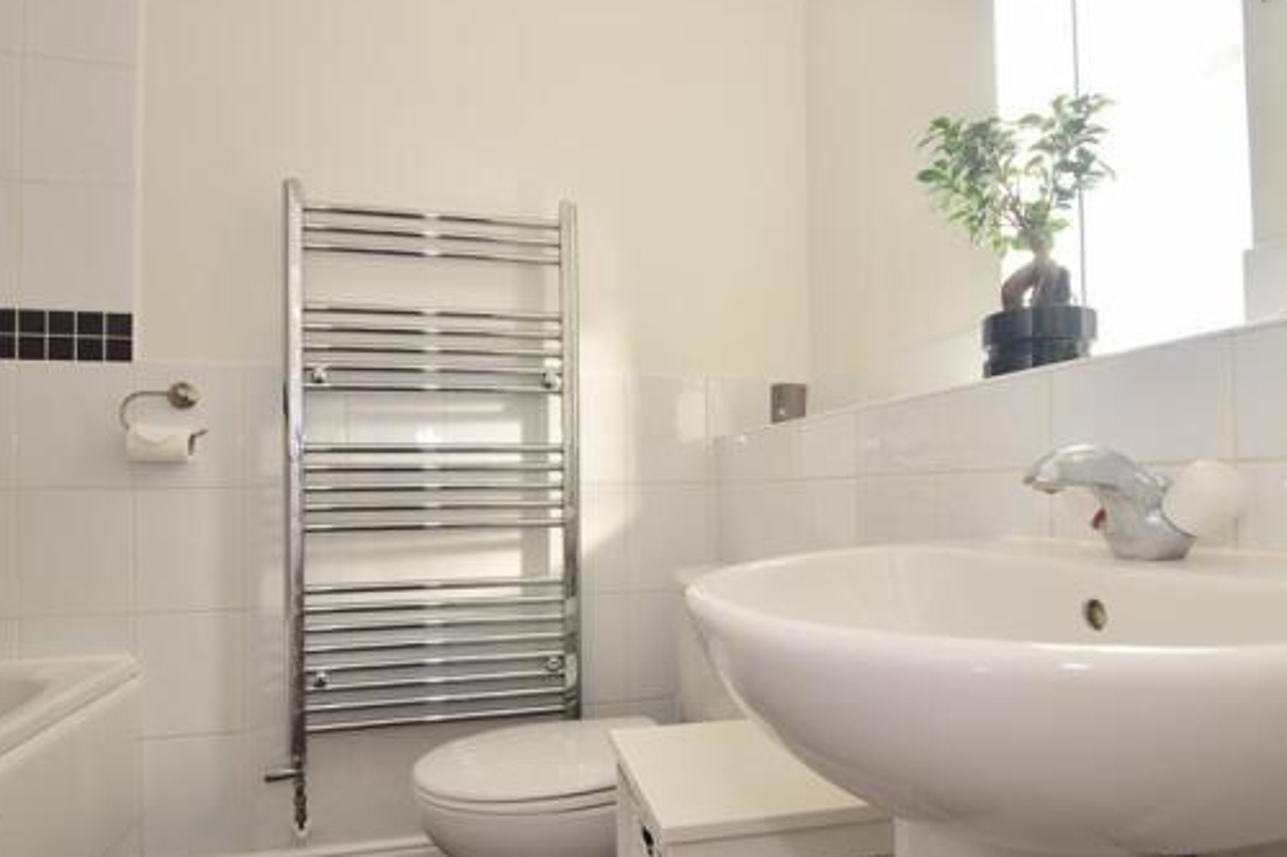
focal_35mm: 22
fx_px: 774
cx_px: 662
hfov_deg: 79.5
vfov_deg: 57.8
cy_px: 483
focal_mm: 11
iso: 100
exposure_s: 1/13
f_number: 7.1
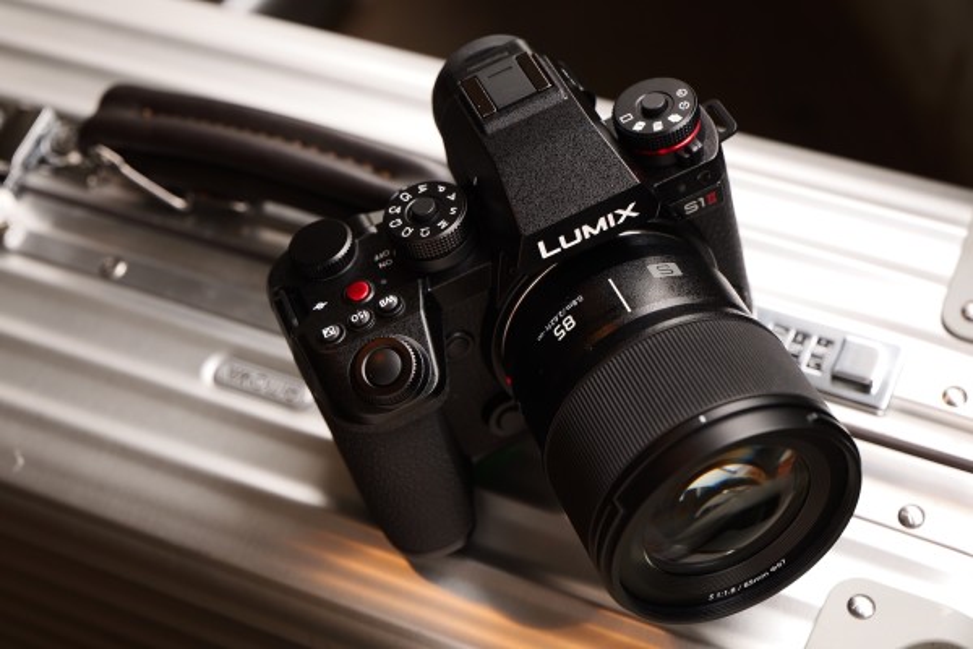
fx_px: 1892
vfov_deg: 19.5
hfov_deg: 28.8
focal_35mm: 70
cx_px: 486
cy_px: 324
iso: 800
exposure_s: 1/50
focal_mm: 70
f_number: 5.6
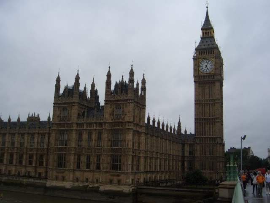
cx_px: 135
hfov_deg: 47.9
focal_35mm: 39
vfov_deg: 36.8
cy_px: 102
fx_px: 304
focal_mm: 8
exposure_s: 1/100
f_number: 4.8
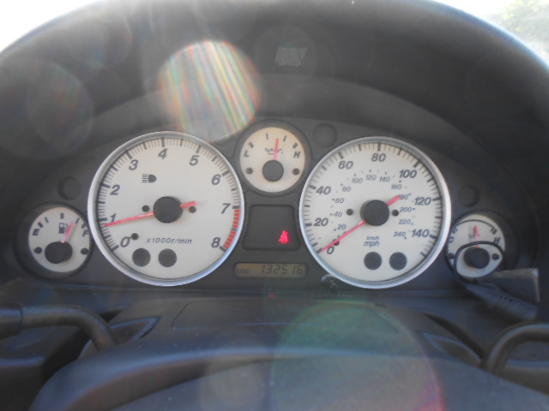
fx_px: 412
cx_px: 274
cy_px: 206
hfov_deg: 67.3
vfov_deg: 53.1
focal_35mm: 26
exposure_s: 1/30
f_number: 3.5
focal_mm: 4.6
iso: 80
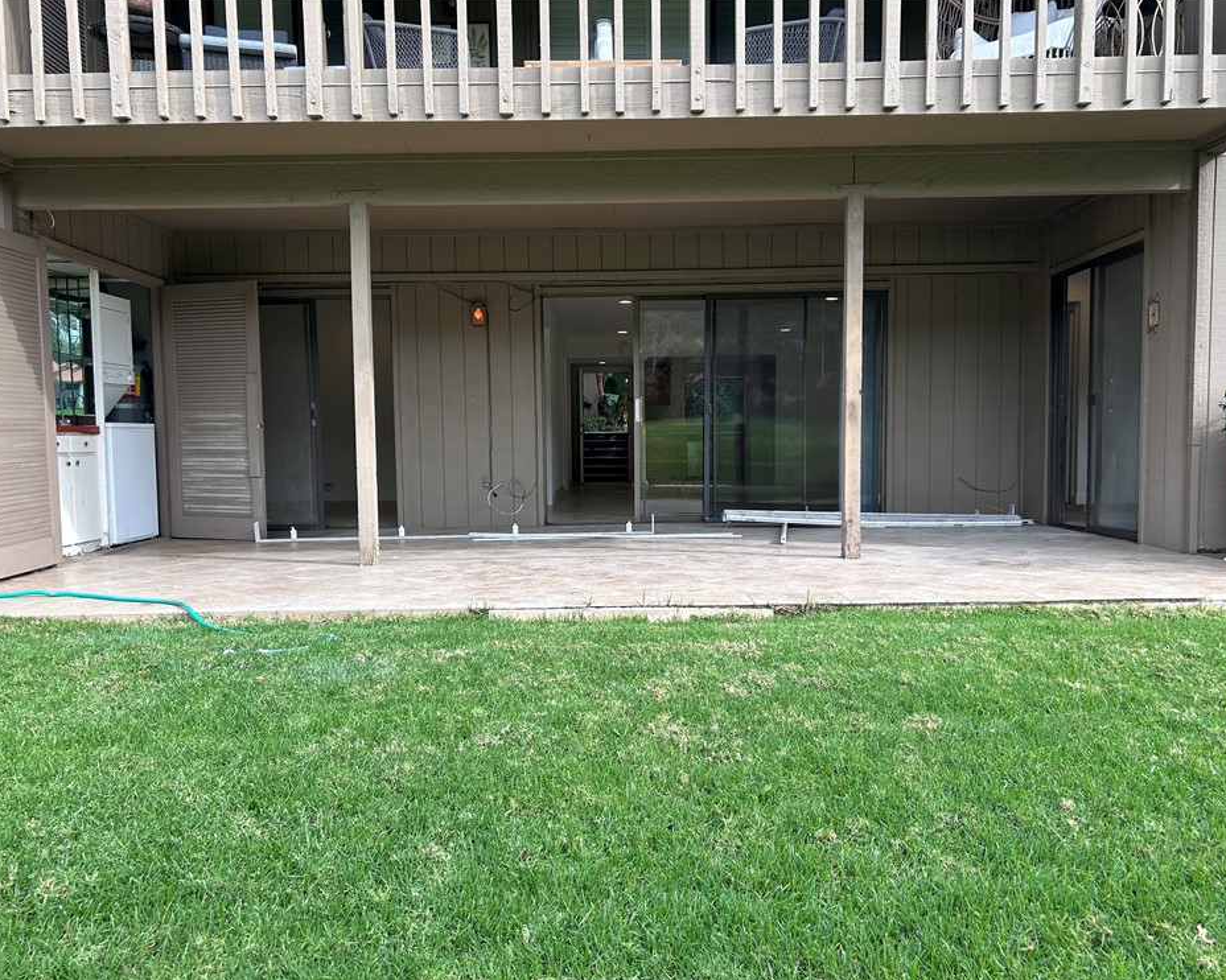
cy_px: 501
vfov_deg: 51.5
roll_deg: +1.0
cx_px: 605
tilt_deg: -3.4
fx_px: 1016
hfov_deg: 62.2
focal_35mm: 28
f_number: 1.5
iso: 50
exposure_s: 1/814
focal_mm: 5.7
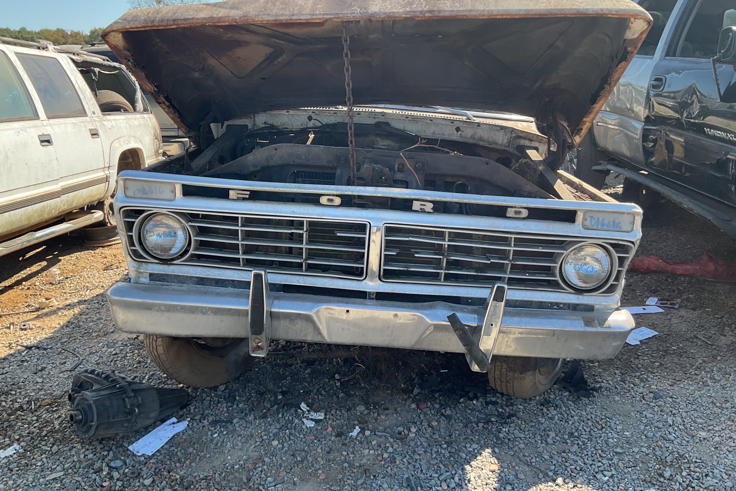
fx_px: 634
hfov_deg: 60.3
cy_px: 212
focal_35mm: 31
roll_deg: +3.3
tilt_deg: -15.9
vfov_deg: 42.2
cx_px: 366
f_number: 1.8
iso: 16
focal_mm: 3
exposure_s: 1/568
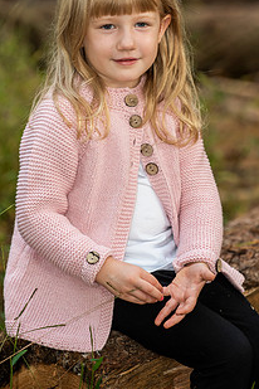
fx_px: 2514
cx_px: 137
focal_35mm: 233
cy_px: 137
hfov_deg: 5.9
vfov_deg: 8.8
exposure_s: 1/60
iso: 250
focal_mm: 160
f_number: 3.5
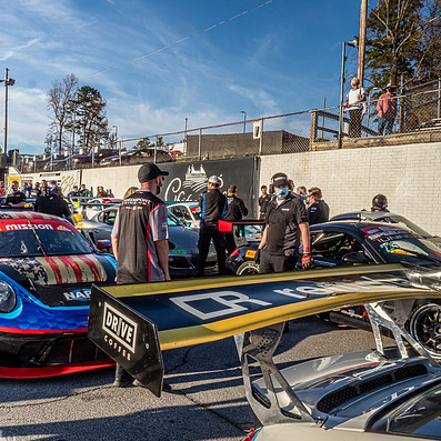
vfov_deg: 52.5
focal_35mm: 31
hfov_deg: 52.2
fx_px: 447
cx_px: 180
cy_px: 225
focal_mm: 12
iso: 500
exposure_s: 1/80
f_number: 22
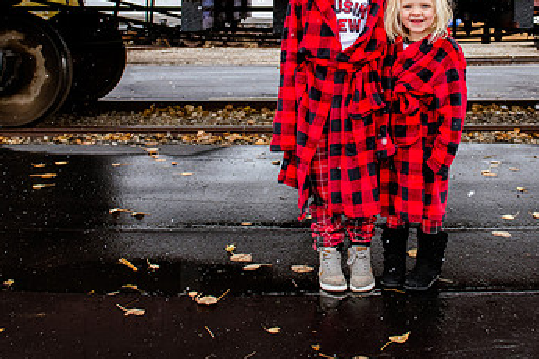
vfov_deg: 26.8
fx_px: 719
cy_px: 14
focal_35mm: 48
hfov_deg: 40.7
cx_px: 350
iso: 800
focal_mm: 24
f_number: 5
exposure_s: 1/640
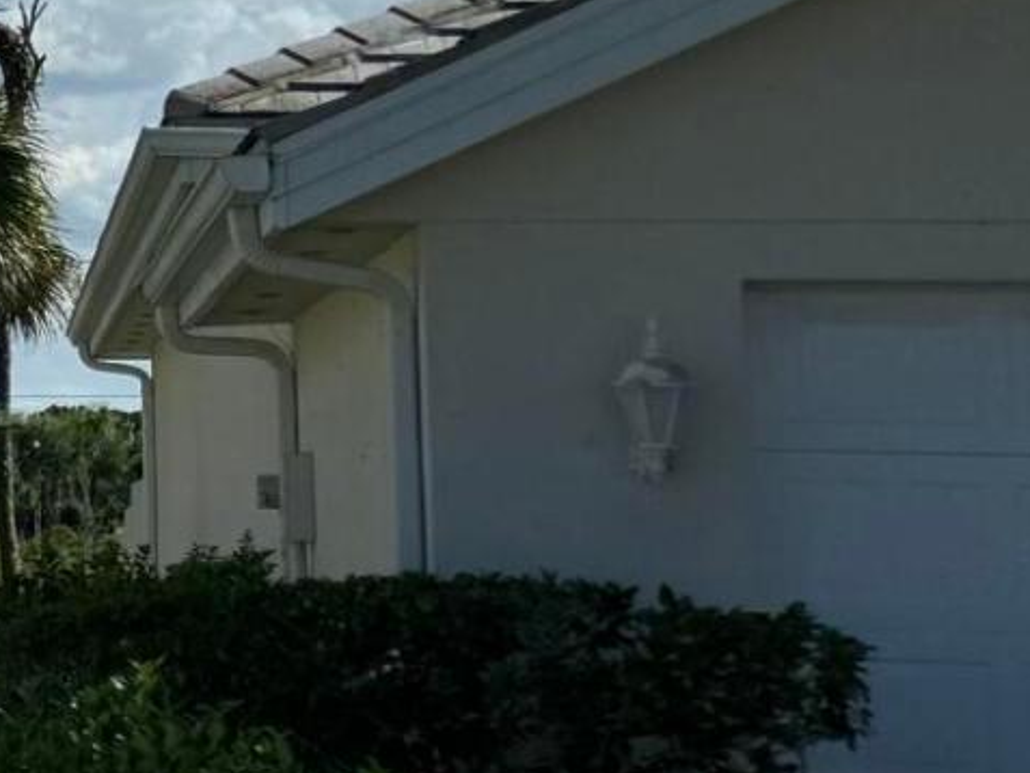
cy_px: -9
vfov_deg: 10.2
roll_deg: -1.7
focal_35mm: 145
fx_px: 4316
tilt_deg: +7.0
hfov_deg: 10.1
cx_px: -2032
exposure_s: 1/9091
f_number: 1.78
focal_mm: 6.76
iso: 80
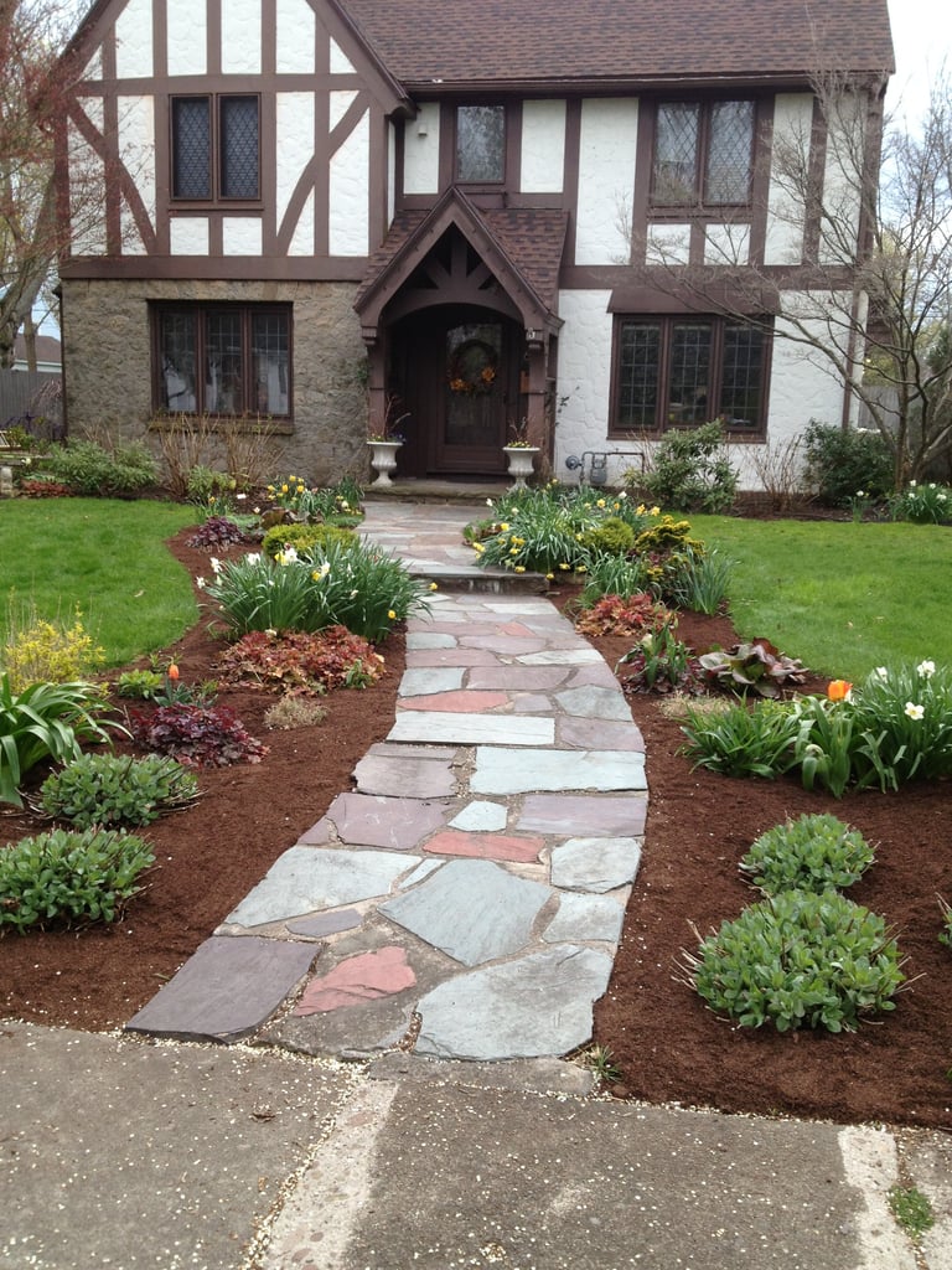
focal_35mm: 35
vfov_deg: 52.6
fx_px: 1283
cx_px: 476
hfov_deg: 40.7
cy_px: 635
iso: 50
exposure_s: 1/497
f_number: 2.4
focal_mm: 4.28
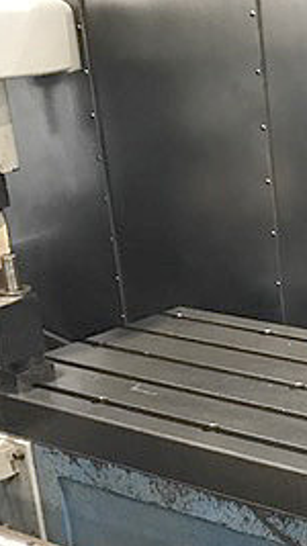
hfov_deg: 15.3
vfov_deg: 28.6
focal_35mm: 73
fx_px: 1057
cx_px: 454
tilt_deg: -20.9
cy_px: 403
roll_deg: +2.1
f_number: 1.8
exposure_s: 1/15
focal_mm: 3.99
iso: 80
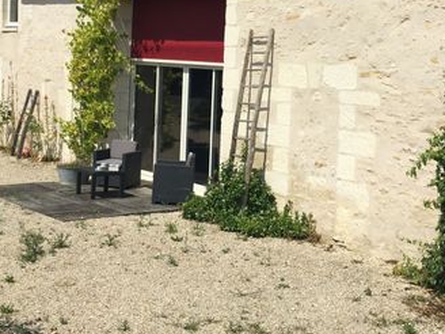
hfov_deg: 36.1
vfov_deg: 27.1
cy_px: 73
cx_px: 201
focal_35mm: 53
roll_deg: -2.4
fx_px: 681
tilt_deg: -0.8
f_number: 2.2
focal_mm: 4.15
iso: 32
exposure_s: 1/3300
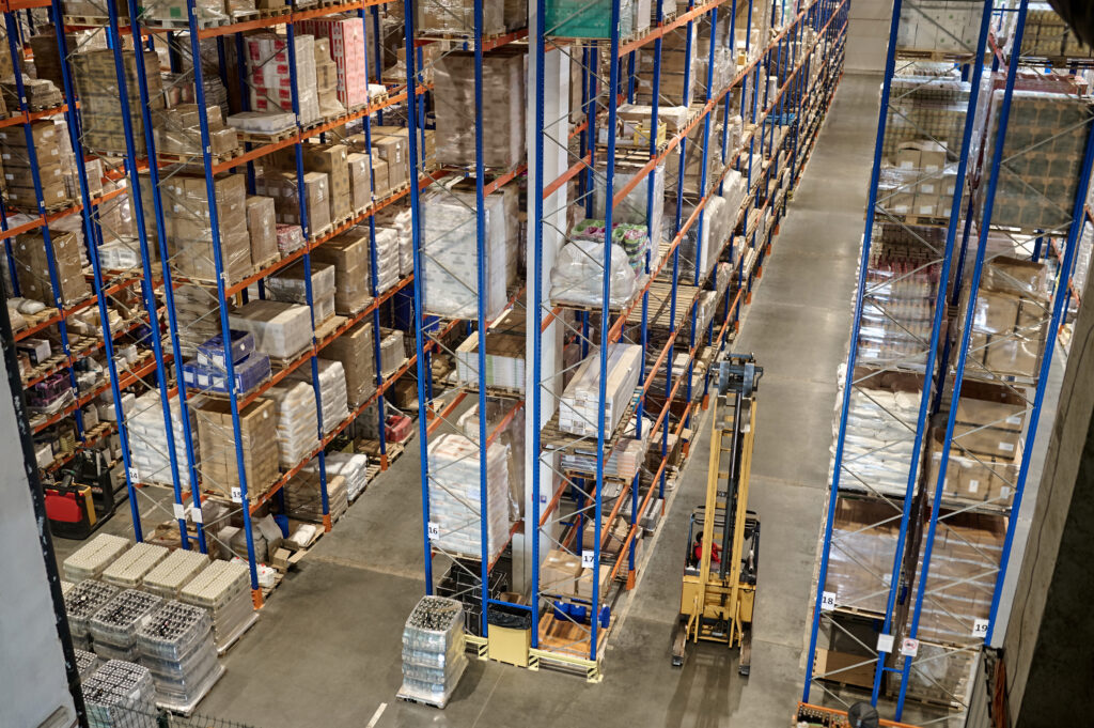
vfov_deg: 37.8
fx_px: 1063
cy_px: 364
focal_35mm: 35
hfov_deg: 54.5
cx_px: 547
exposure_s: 1/40
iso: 500
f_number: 2.8
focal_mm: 35
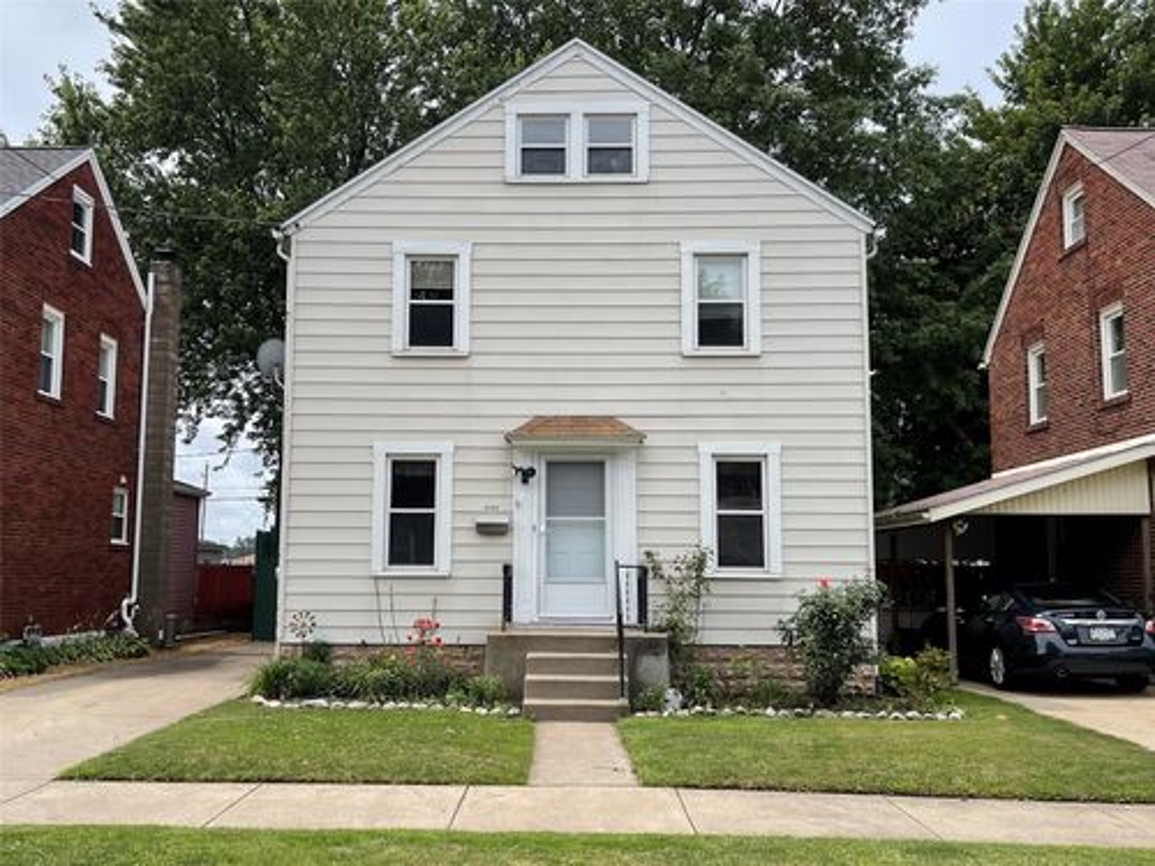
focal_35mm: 26
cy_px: 433
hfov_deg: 67.3
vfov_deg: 53.1
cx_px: 578
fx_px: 868
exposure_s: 1/2288
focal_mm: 5.1
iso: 32
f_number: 1.6
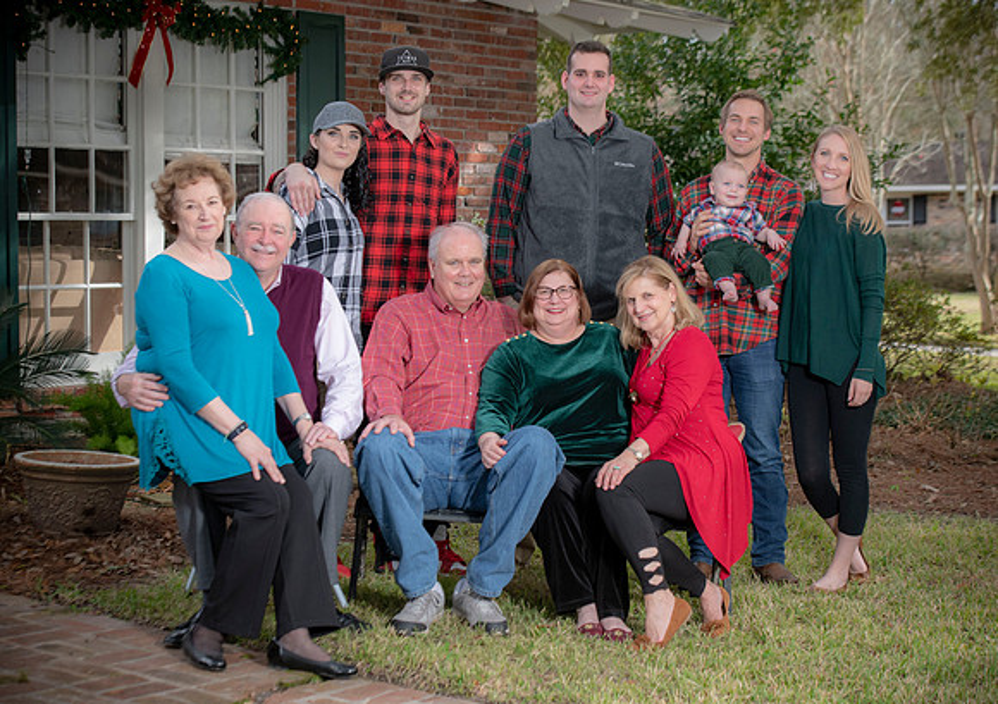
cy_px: 356
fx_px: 2076
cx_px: 526
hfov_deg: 27.0
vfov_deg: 19.2
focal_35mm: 74
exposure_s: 1/250
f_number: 5.6
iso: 320
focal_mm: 70
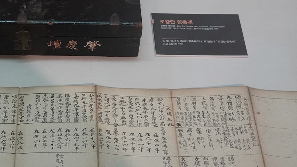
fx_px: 669
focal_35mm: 85
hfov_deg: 24.8
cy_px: 100
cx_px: 82
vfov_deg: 14.2
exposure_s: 1/100
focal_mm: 35
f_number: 5.6
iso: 3200
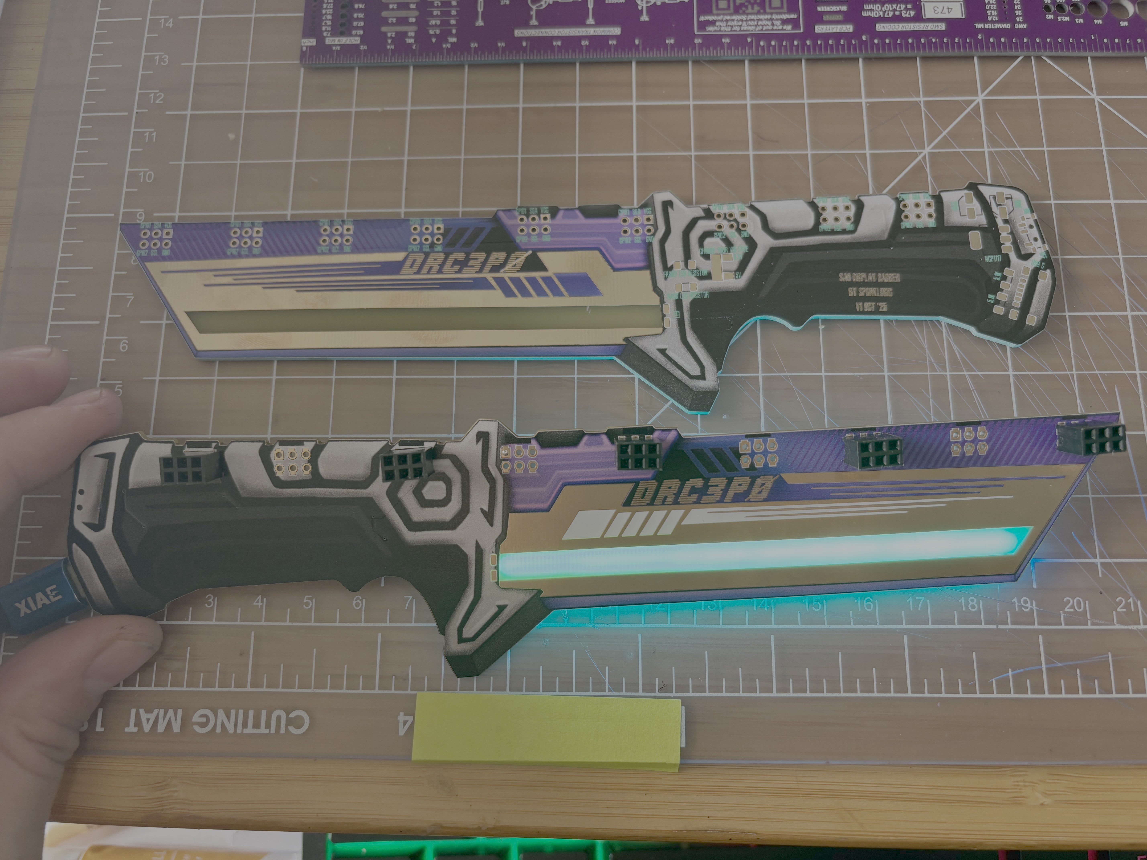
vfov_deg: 53.1
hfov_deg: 67.3
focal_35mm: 26
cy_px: 430
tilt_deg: -74.9
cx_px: 574
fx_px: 862
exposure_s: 1/59
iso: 125
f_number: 1.6
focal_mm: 5.96
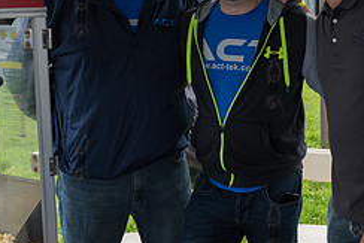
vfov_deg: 19.7
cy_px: 83
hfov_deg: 28.8
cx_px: 273
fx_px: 698
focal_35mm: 69
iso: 200
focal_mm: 29
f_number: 4.5
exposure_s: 1/320
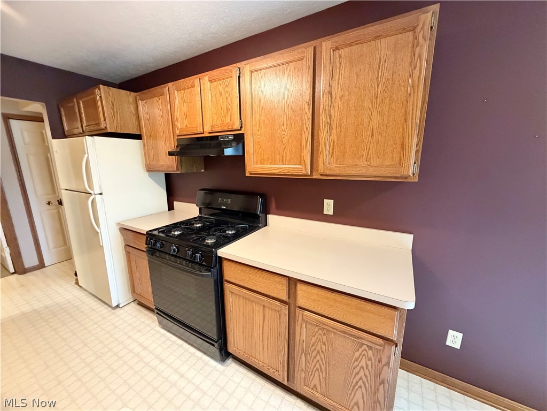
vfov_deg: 85.7
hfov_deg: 102.1
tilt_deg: -11.2
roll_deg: +0.7
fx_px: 221
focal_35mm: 14
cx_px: 274
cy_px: 206
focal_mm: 2.22
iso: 800
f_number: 2.2
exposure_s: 1/60
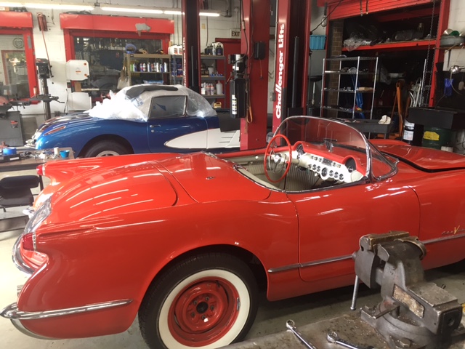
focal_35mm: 29
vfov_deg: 48.2
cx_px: 232
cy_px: 174
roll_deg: -0.6
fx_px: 390
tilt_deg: -15.1
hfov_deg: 61.7
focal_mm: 4.15
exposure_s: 1/30
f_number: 2.2
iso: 40
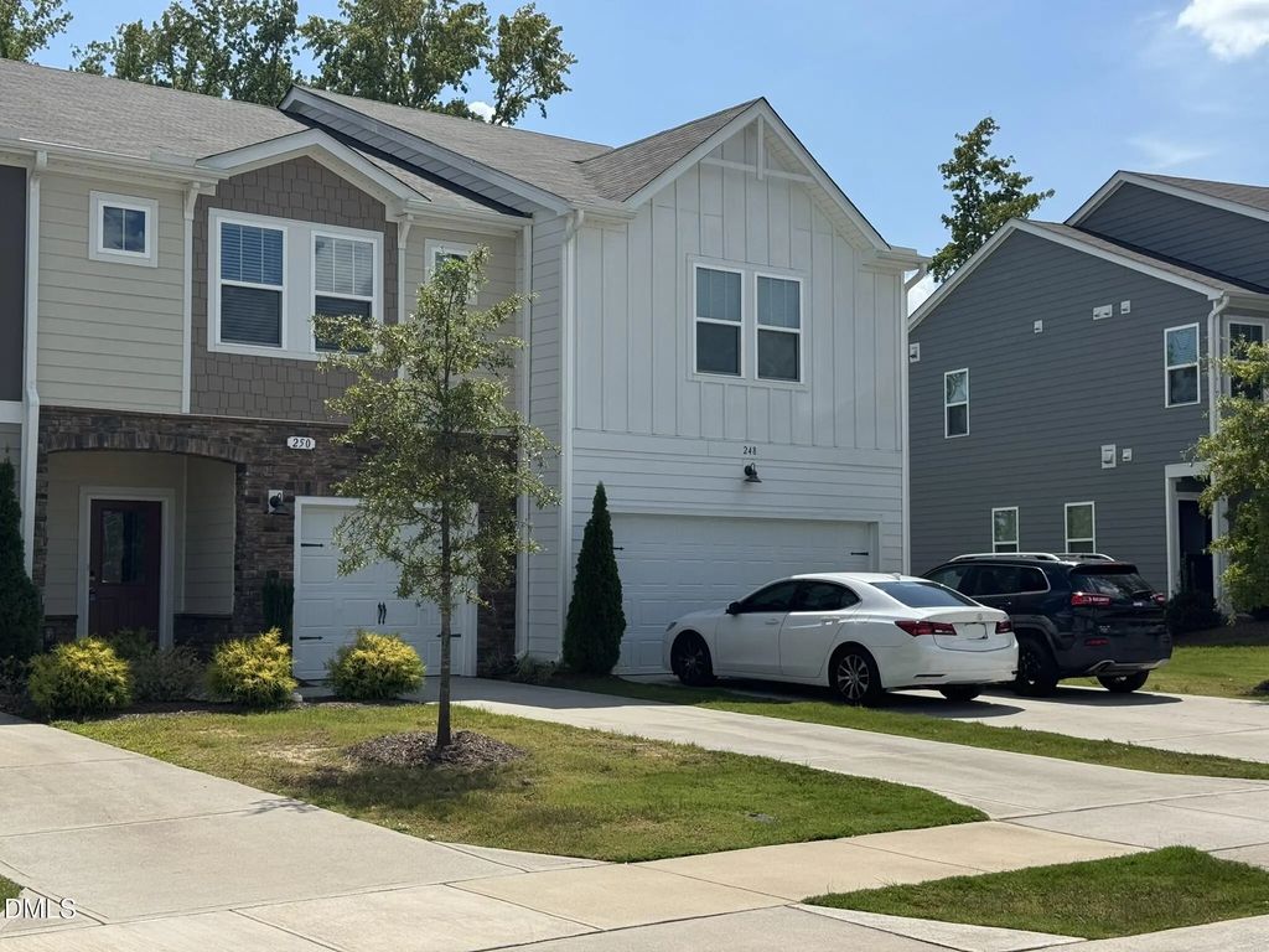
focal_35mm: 48
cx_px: 634
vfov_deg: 30.3
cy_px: 476
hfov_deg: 39.7
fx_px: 1760
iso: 64
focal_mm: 6.76
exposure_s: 1/5848
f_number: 1.78
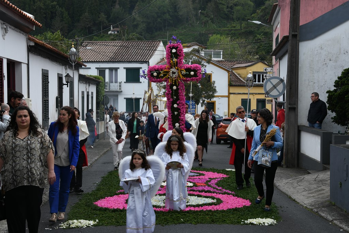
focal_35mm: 67
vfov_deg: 20.3
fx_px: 650
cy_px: 116
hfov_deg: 30.1
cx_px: 174
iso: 100
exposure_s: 1/60
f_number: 10
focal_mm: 45
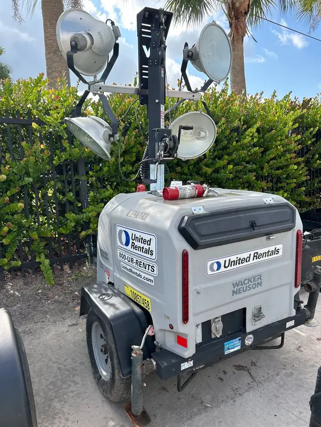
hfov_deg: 53.1
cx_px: 160
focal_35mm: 26
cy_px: 214
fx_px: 321
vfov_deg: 67.3
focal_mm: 5.7
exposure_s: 1/1112
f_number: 1.5
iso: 50
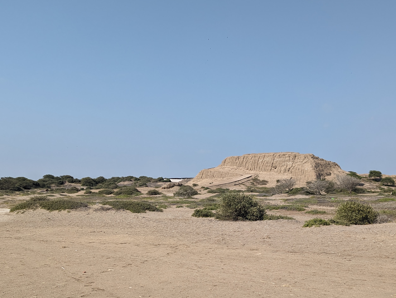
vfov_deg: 36.1
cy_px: 223
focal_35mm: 39
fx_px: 447
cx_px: 244
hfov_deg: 47.4
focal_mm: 6.81
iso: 46
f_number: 1.85
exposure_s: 1/2020
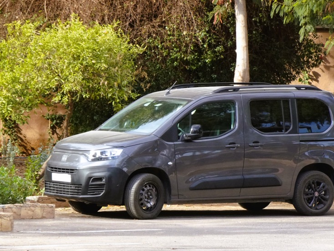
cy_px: 152
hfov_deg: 5.3
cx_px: 198
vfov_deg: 4.0
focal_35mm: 375
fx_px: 3618
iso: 320
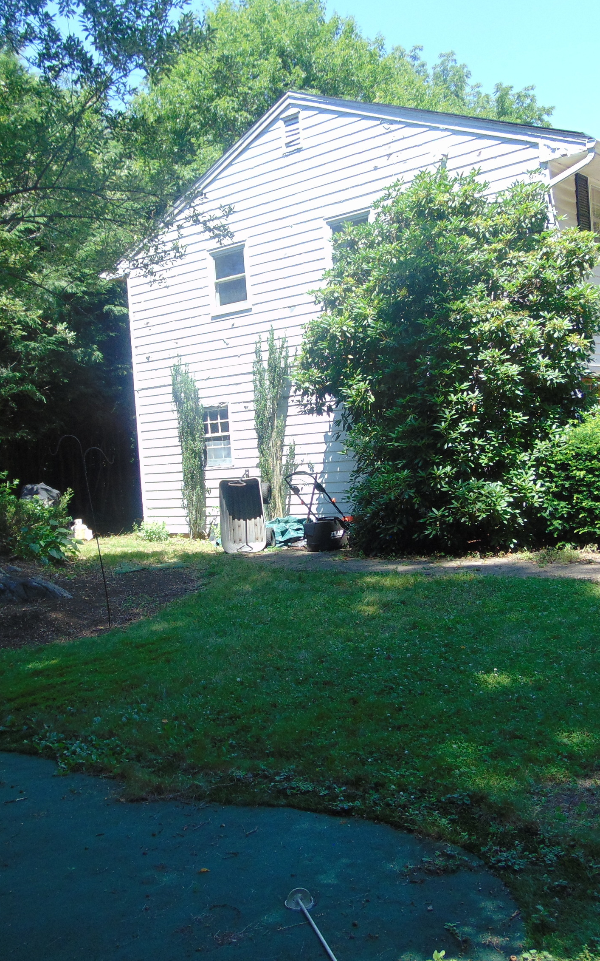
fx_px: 942
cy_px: 488
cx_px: 263
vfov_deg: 54.0
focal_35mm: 36
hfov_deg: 35.3
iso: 80
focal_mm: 4.5
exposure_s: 1/125
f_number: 3
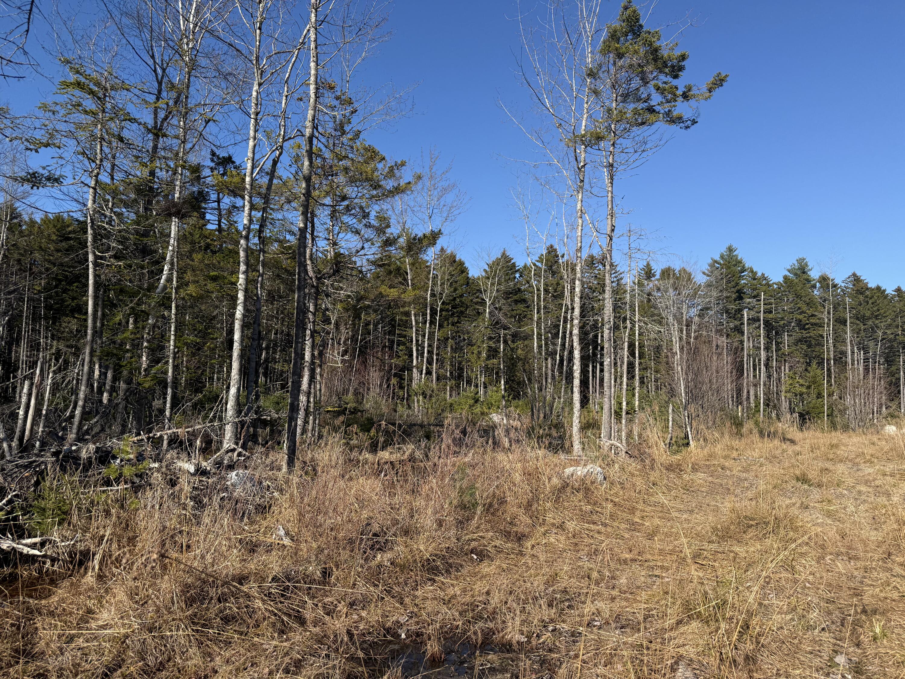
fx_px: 627
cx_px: 452
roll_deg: -1.8
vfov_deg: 56.8
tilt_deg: +5.4
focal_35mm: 24
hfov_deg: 71.6
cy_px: 340
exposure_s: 1/3953
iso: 100
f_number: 1.78
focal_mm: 6.76
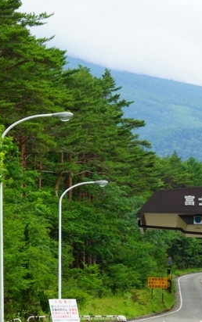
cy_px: 195
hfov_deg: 7.4
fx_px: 1548
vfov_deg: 11.9
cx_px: 269
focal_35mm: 176
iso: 100
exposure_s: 1/125
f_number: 6.7
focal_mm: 89
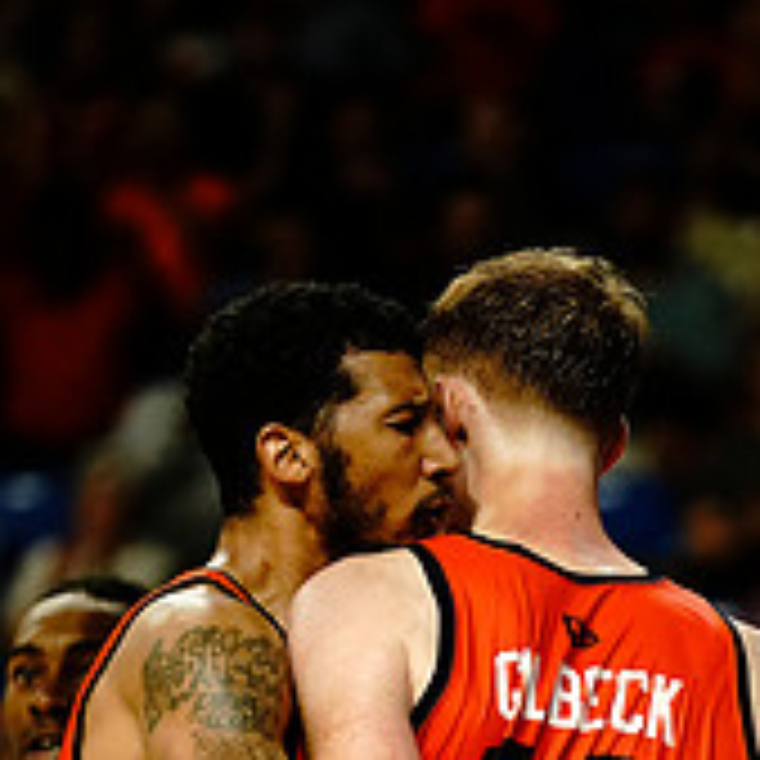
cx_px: 517
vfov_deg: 4.0
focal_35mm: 442
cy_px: 926
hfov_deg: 4.0
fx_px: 10979
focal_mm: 195
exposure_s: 1/1600
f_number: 2.8
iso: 4000
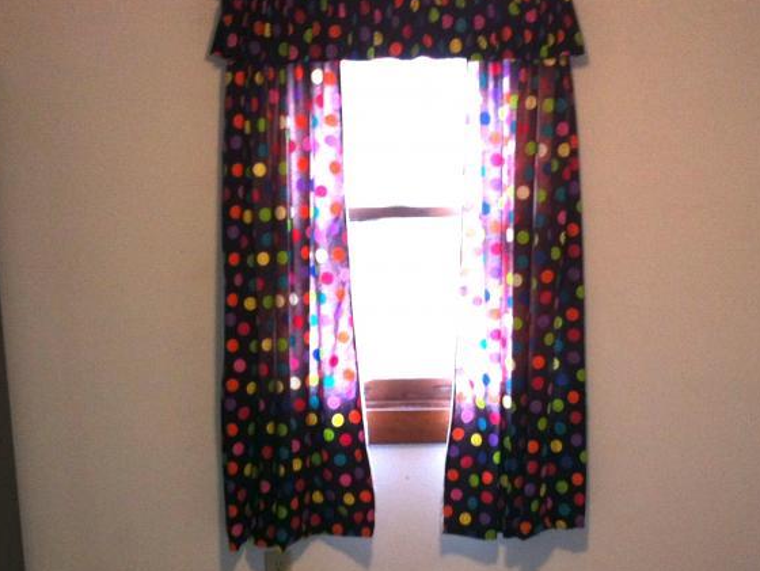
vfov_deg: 22.9
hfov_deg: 30.2
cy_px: 382
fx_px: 1406
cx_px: 399
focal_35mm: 64
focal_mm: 3.85
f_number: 2.8
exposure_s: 1/15
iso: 125
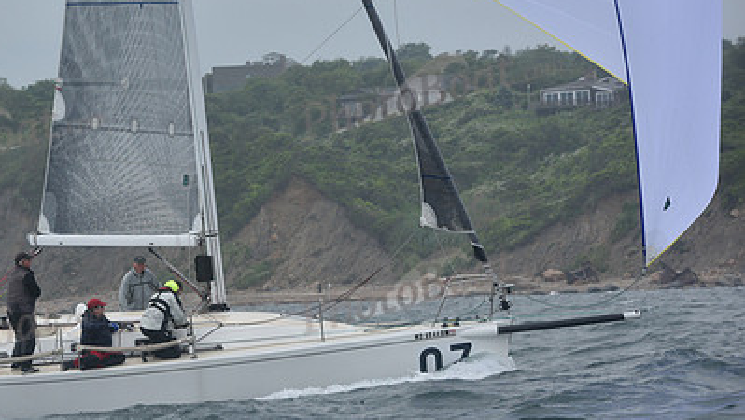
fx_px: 4210
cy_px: 216
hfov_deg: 10.1
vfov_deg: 5.7
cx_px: 205
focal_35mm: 213
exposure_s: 1/1000
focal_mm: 140
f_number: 6.3
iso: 320
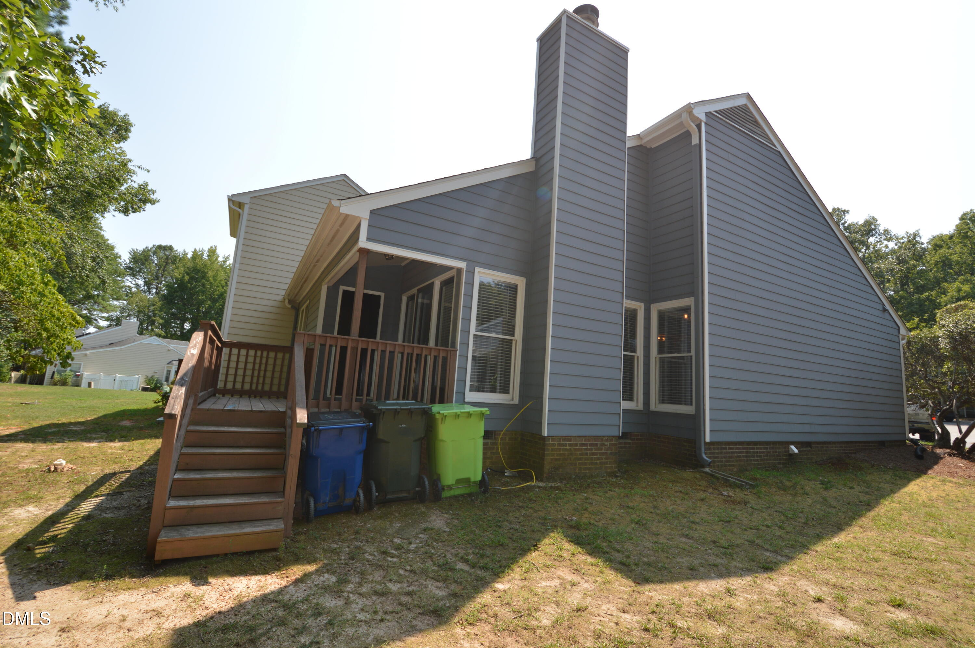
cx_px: 488
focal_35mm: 15
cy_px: 324
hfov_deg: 100.4
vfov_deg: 77.2
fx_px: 406
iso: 100
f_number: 5.6
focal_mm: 10
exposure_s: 1/200
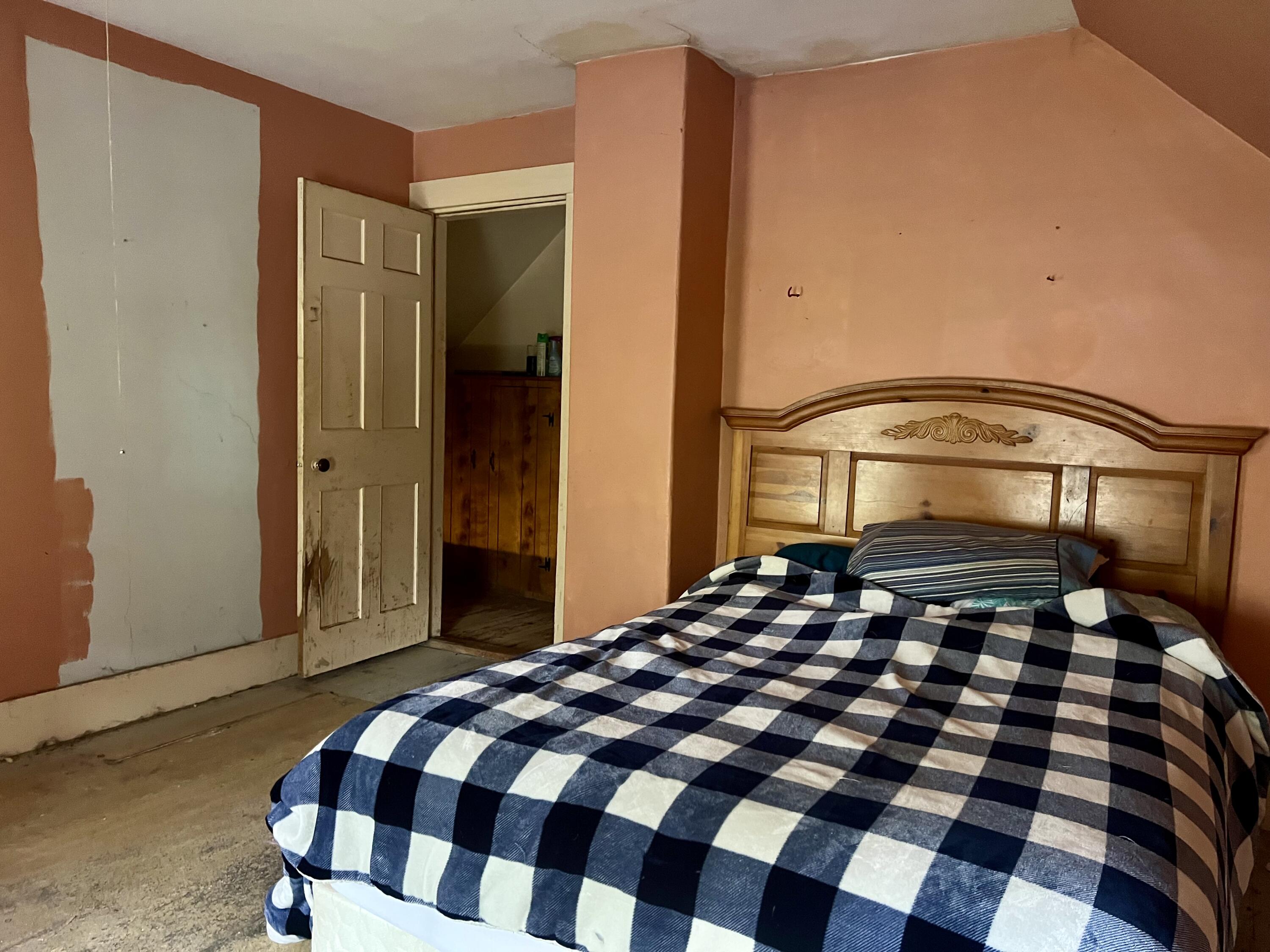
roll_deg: -1.9
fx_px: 954
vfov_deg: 53.1
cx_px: 635
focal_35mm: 26
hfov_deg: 67.3
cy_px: 476
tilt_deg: -6.1
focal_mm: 5.7
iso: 640
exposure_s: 1/30
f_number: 1.5
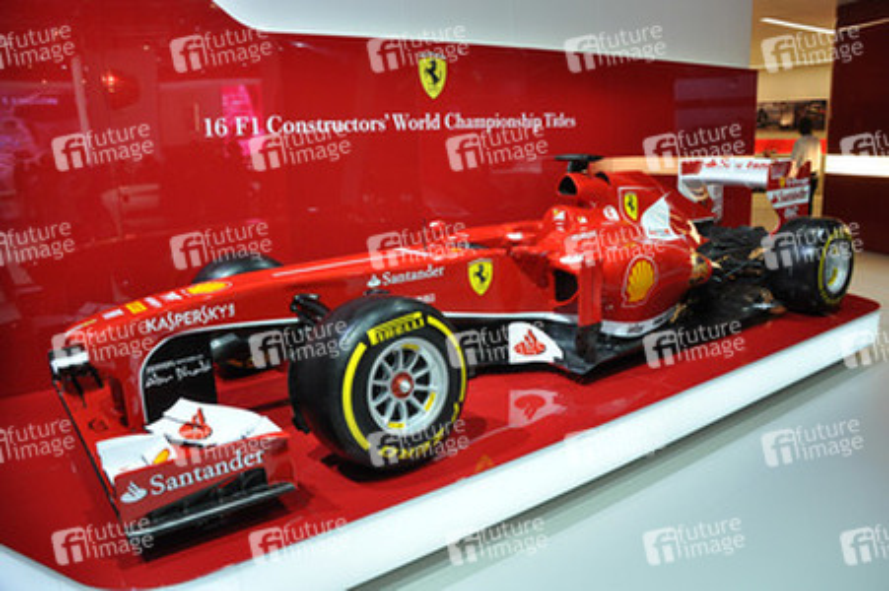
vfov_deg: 47.9
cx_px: 444
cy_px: 296
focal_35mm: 27
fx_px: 666
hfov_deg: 67.4
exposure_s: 1/125
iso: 1000
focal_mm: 18
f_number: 5.6
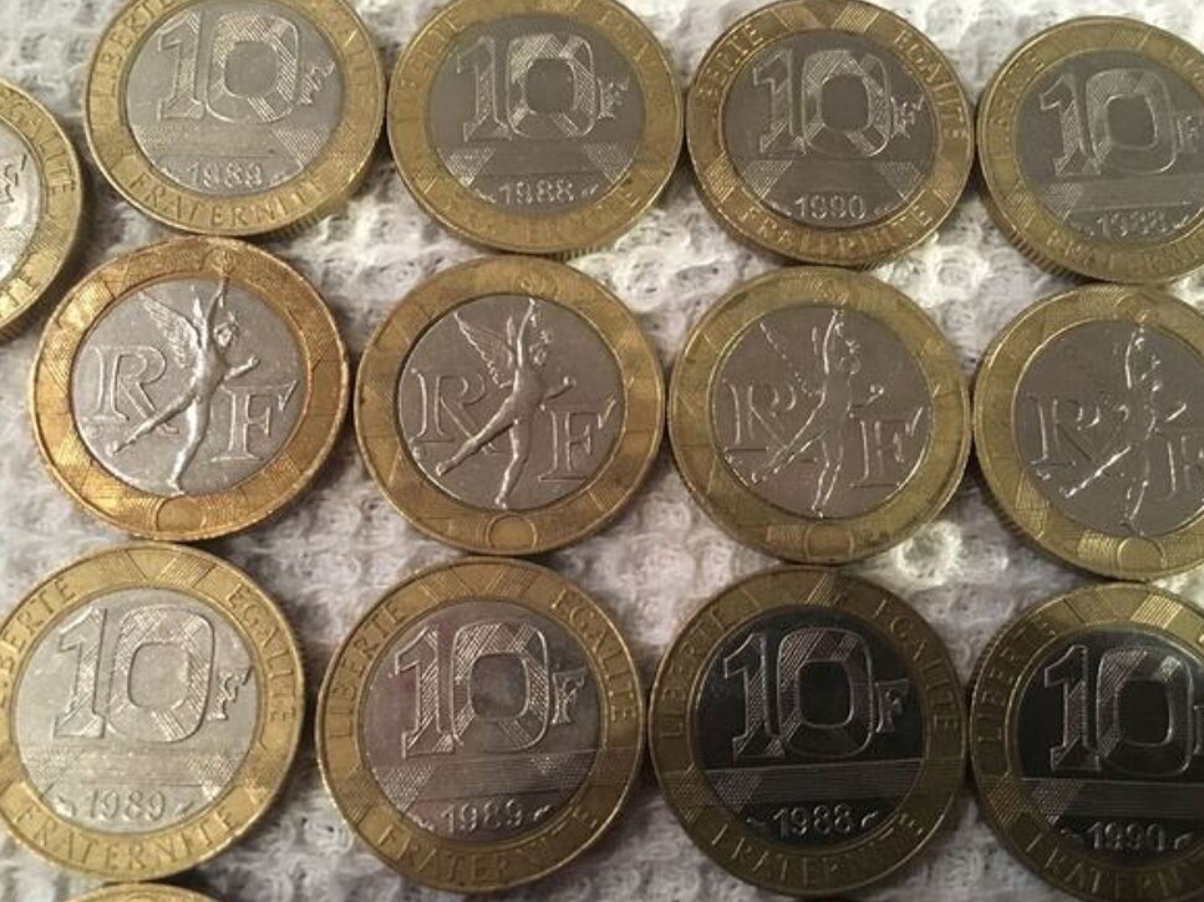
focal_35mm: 30
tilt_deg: -78.1
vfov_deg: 46.8
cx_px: 621
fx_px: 1043
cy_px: 459
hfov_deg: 60.0
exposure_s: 1/17
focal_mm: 4.15
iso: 250
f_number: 2.2
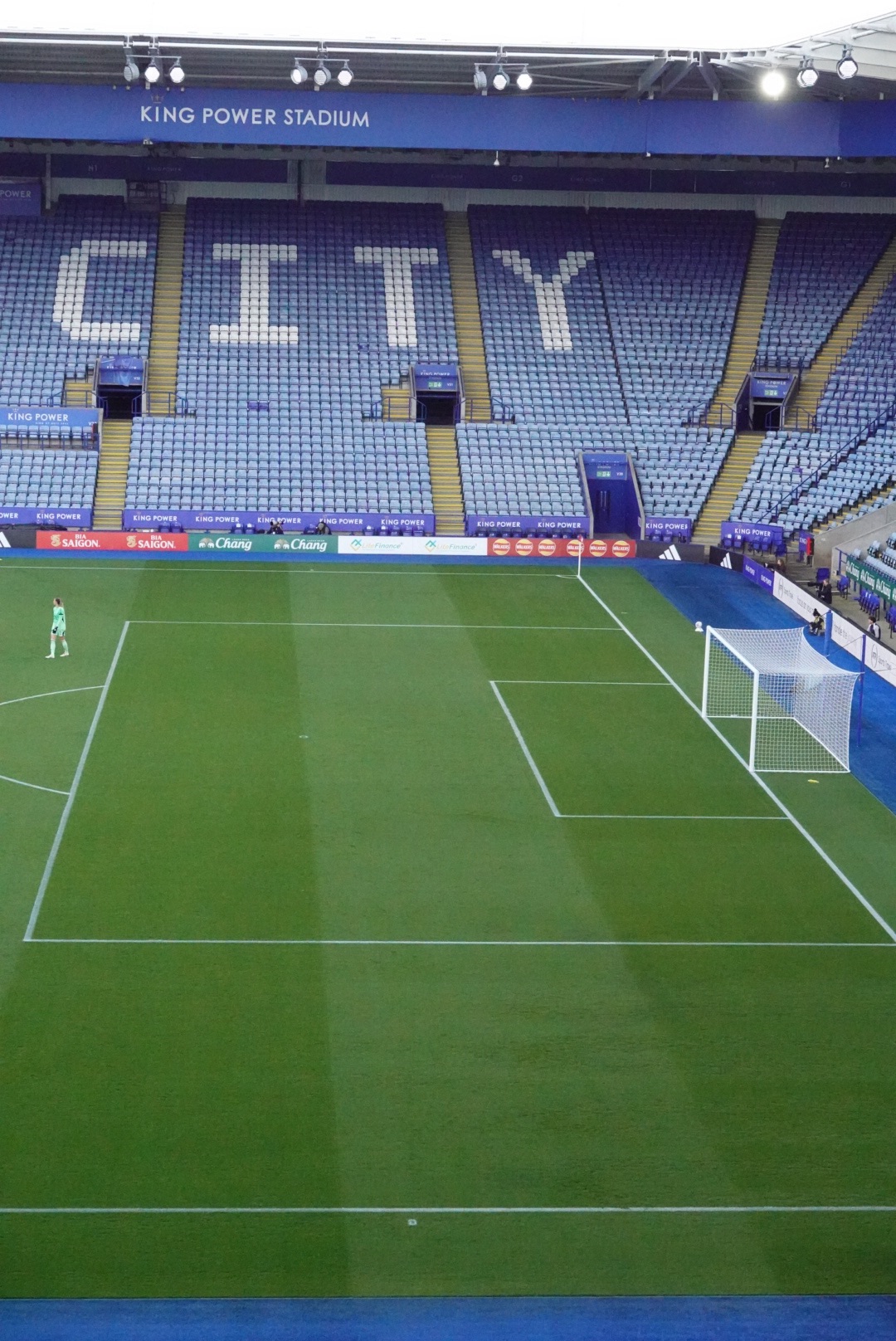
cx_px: 448
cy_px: 670
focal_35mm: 75
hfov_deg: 18.2
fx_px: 2795
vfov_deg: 27.0
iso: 4000
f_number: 5
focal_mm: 27.44
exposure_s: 1/3200
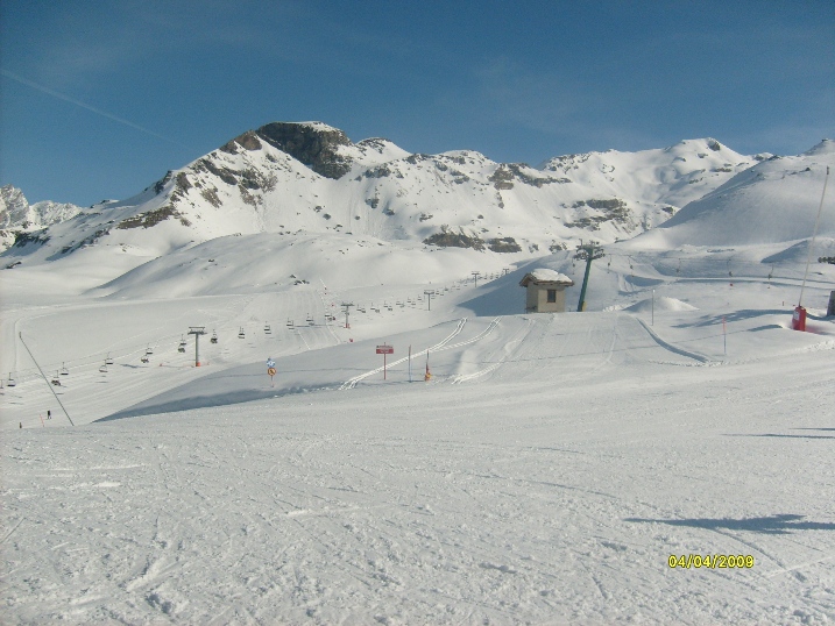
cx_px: 418
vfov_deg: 40.7
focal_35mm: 35
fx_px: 844
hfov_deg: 52.6
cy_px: 313
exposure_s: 1/750
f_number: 7.1
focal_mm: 5.8
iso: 80
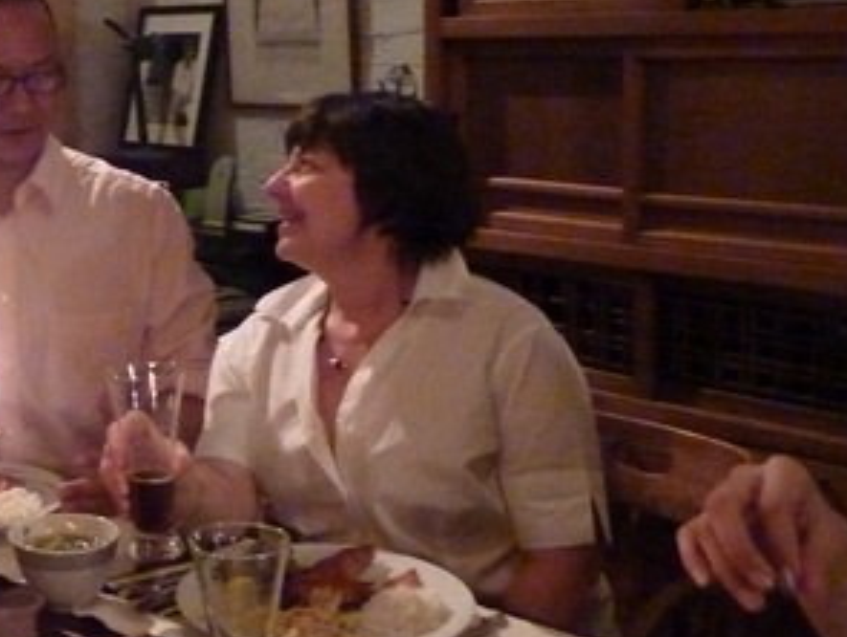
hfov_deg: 31.8
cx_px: -29
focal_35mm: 55
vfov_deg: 26.5
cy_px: 227
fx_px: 1347
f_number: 3.3
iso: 800
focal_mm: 4.1
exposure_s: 1/8
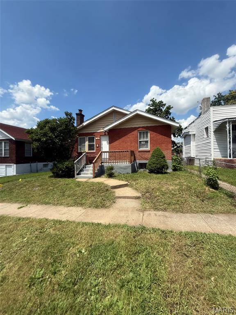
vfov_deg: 102.1
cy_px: 158
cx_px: 118
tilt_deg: +1.1
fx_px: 127
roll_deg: -0.2
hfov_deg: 85.7
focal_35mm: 14
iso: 50
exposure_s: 1/2092
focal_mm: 2.22
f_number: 2.2
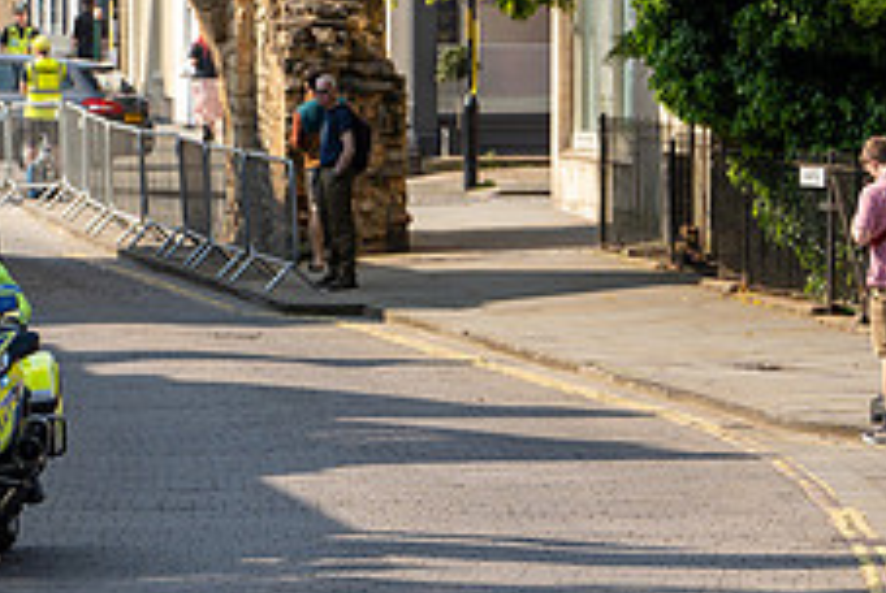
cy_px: 244
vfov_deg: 4.8
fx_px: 7023
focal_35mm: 285
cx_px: -62
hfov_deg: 7.2
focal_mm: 107
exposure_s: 1/640
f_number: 5
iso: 200
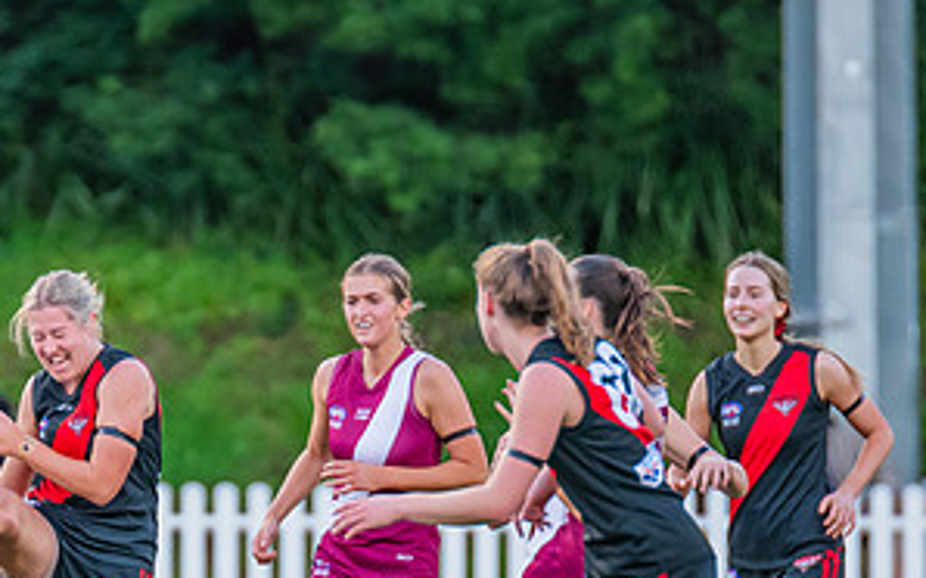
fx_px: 31231
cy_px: 643
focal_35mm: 1238
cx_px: -9
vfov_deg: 1.1
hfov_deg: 1.7
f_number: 4
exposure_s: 1/800
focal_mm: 420
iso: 1100
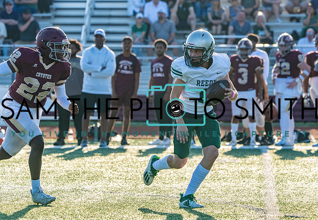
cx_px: 182
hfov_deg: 5.7
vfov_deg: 4.0
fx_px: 3183
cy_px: 99
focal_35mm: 356
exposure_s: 1/1250
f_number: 8
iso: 1600
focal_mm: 297
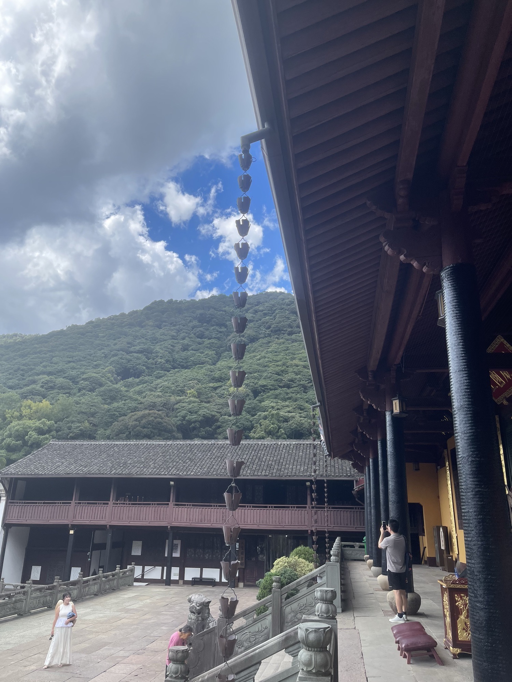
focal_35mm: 25
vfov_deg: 69.4
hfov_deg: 54.9
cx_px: 256
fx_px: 493
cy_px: 341
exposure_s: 1/1852
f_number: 1.6
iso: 32
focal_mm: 5.1
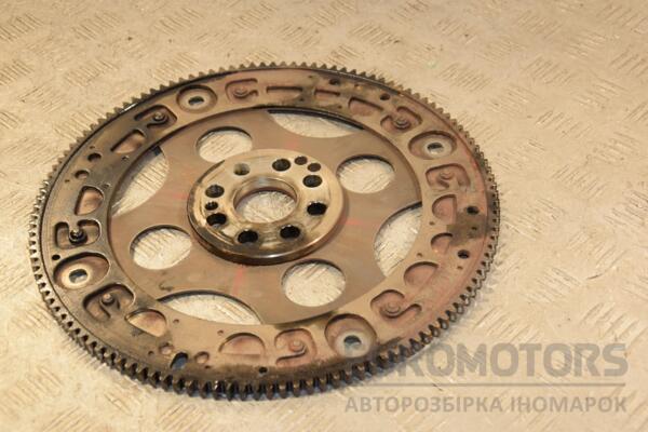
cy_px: 216
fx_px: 1215
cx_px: 324
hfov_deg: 29.9
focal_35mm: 68
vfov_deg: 20.2
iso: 800
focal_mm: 45
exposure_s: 1/200
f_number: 5
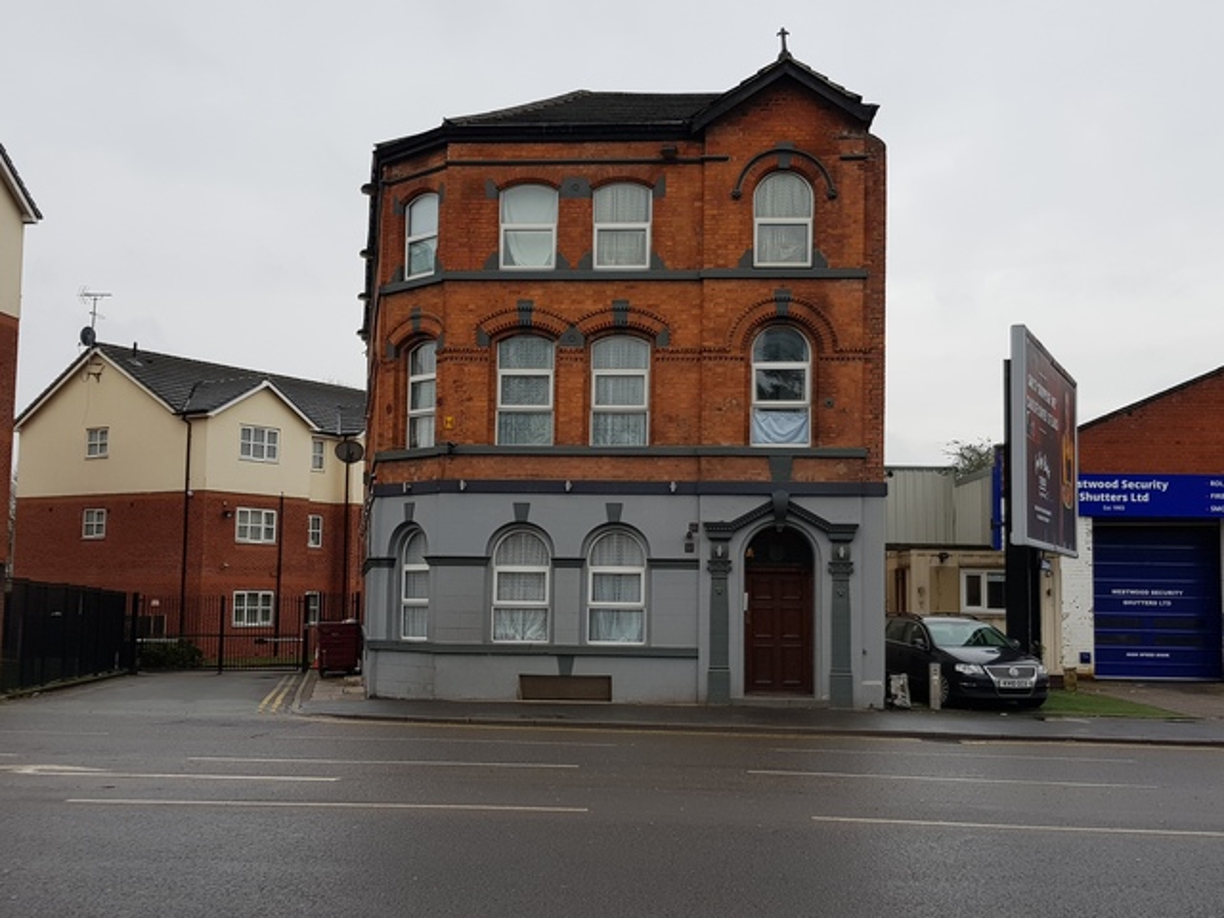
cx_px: 612
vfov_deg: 53.1
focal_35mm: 26
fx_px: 919
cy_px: 459
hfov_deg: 67.3
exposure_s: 1/954
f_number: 1.7
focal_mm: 4.2
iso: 40
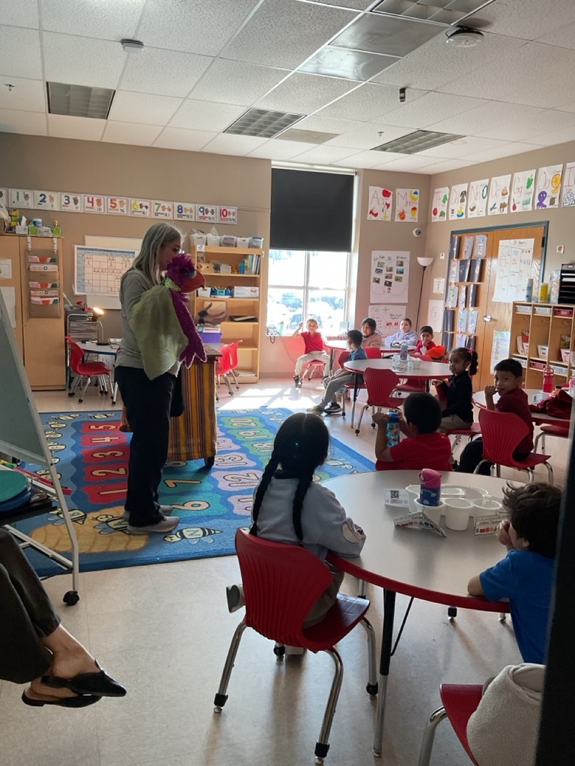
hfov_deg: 48.2
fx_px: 642
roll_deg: -2.2
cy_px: 383
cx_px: 288
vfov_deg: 61.7
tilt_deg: -9.6
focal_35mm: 29
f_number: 1.8
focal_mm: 3
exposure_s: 1/60
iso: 50
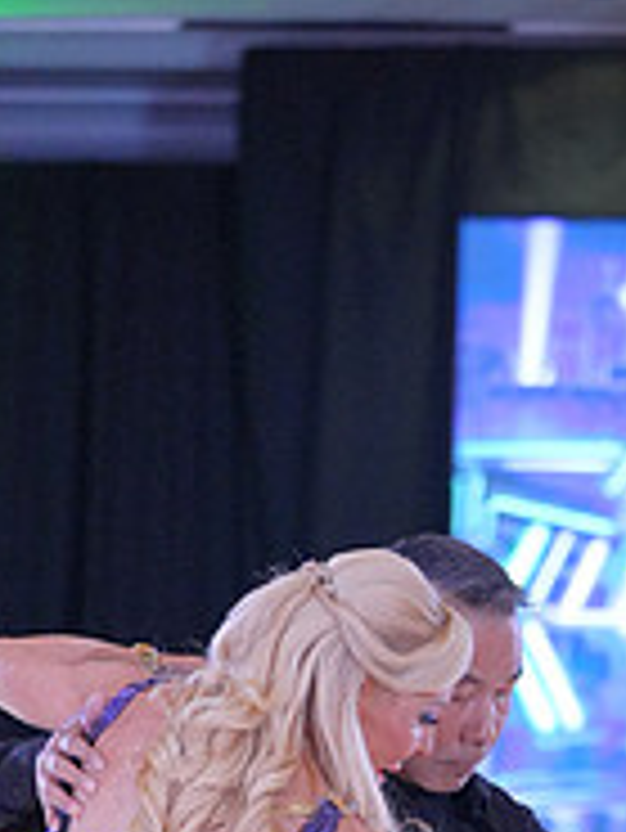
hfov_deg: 6.5
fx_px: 5515
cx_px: 308
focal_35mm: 229
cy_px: 1228
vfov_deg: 8.5
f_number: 3.2
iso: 4000
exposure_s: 1/400
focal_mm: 76
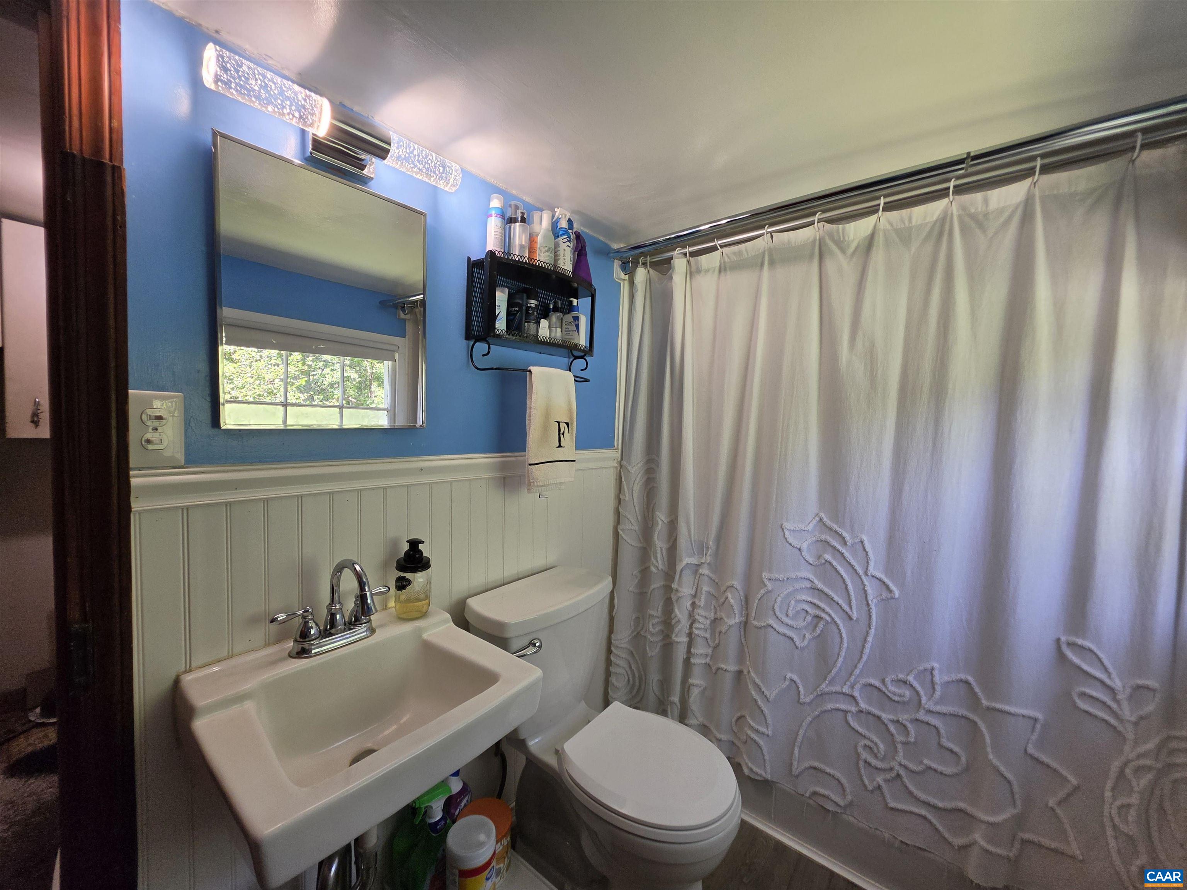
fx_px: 446
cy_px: 445
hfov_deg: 106.2
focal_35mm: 13
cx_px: 594
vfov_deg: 89.9
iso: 64
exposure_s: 1/120
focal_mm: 2.2
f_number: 1.9
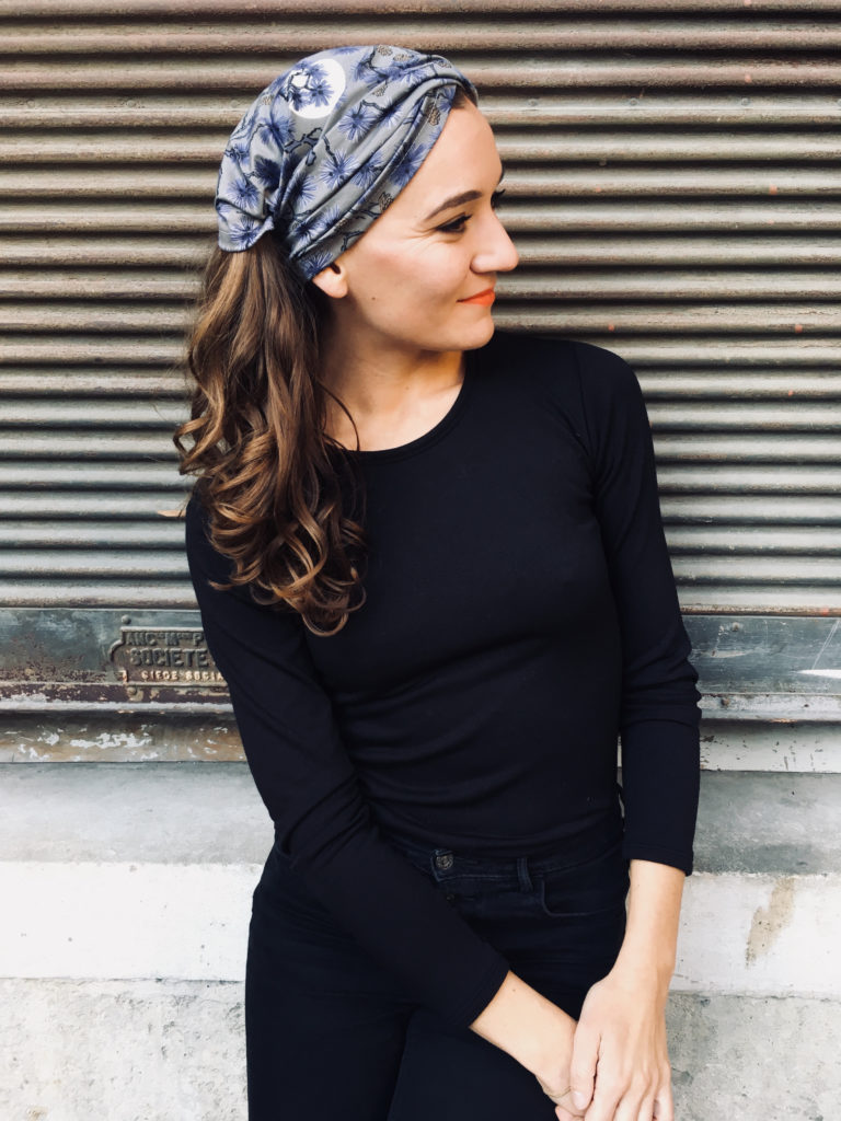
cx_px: 420
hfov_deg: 48.2
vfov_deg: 61.7
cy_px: 560
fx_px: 939
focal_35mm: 29
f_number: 2.2
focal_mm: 4.15
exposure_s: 1/33
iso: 25
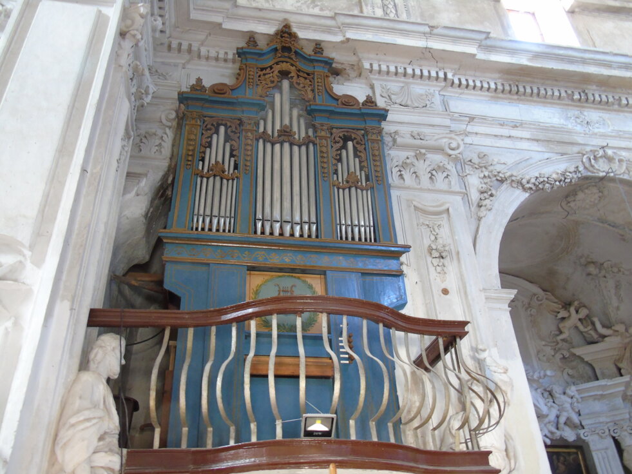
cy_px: 237
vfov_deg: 48.2
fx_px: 529
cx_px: 316
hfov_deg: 61.7
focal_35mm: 29
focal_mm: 5.2
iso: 400
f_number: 3.6
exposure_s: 1/6
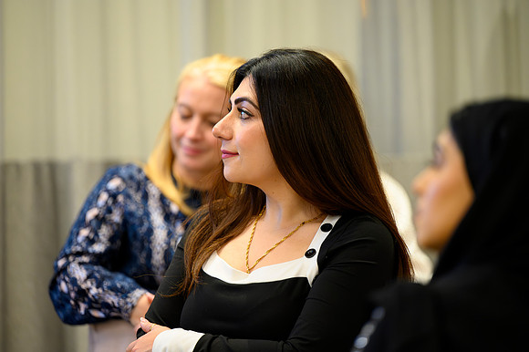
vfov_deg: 7.1
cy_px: 176
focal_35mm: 192
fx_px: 2825
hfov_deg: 10.7
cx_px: 264
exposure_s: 1/200
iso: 3200
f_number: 2.8
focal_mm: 190
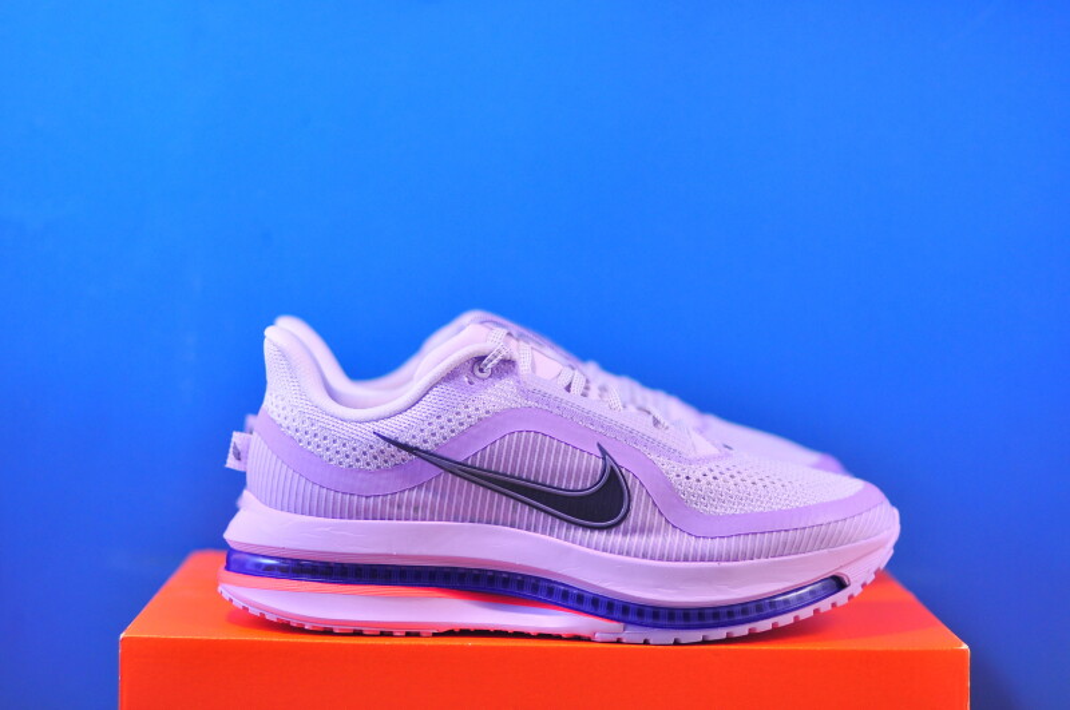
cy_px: 355
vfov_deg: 18.1
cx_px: 535
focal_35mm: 75
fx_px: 2226
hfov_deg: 27.0
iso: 250
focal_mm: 50
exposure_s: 1/320
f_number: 2
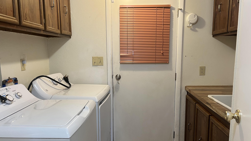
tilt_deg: -8.7
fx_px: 193
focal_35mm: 29
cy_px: 77
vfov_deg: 40.1
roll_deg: -0.1
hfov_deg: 66.1
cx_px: 125
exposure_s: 1/60
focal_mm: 5.7
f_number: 1.5
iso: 100
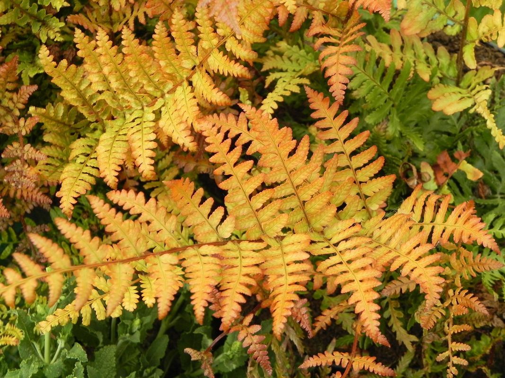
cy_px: 189
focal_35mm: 85
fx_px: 1240
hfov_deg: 23.0
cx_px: 252
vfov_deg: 17.4
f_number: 4.5
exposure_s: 1/400
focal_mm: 15.1
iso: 160
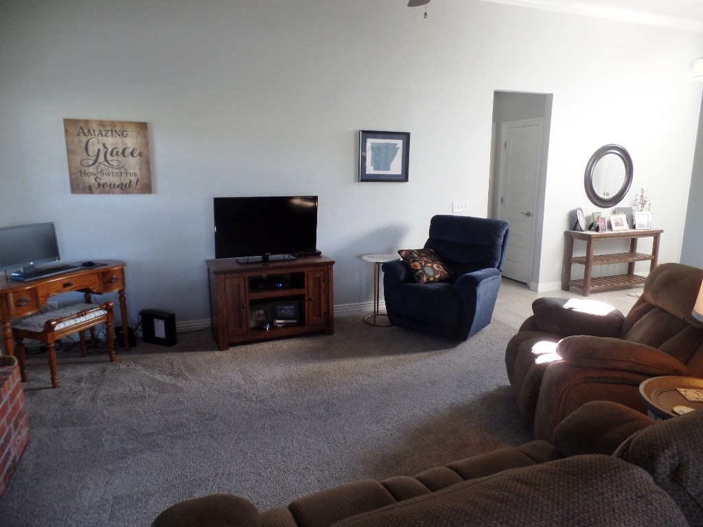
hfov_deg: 73.9
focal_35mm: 23
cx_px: 352
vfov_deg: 58.9
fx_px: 467
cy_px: 264
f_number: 2.8
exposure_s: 1/30
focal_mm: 4.1
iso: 240
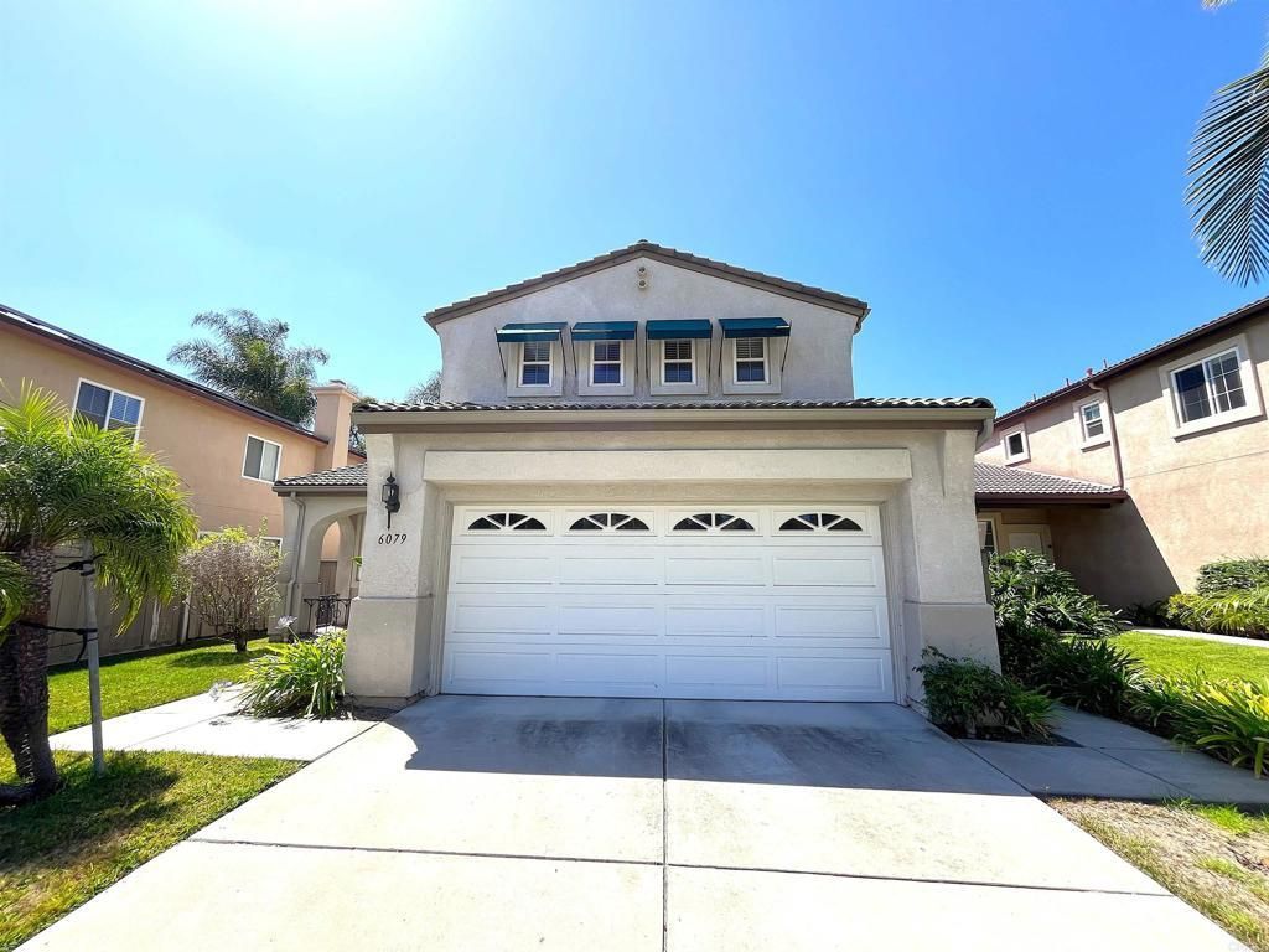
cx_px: 634
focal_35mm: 14
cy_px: 476
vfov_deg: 85.7
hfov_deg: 102.1
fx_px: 513
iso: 32
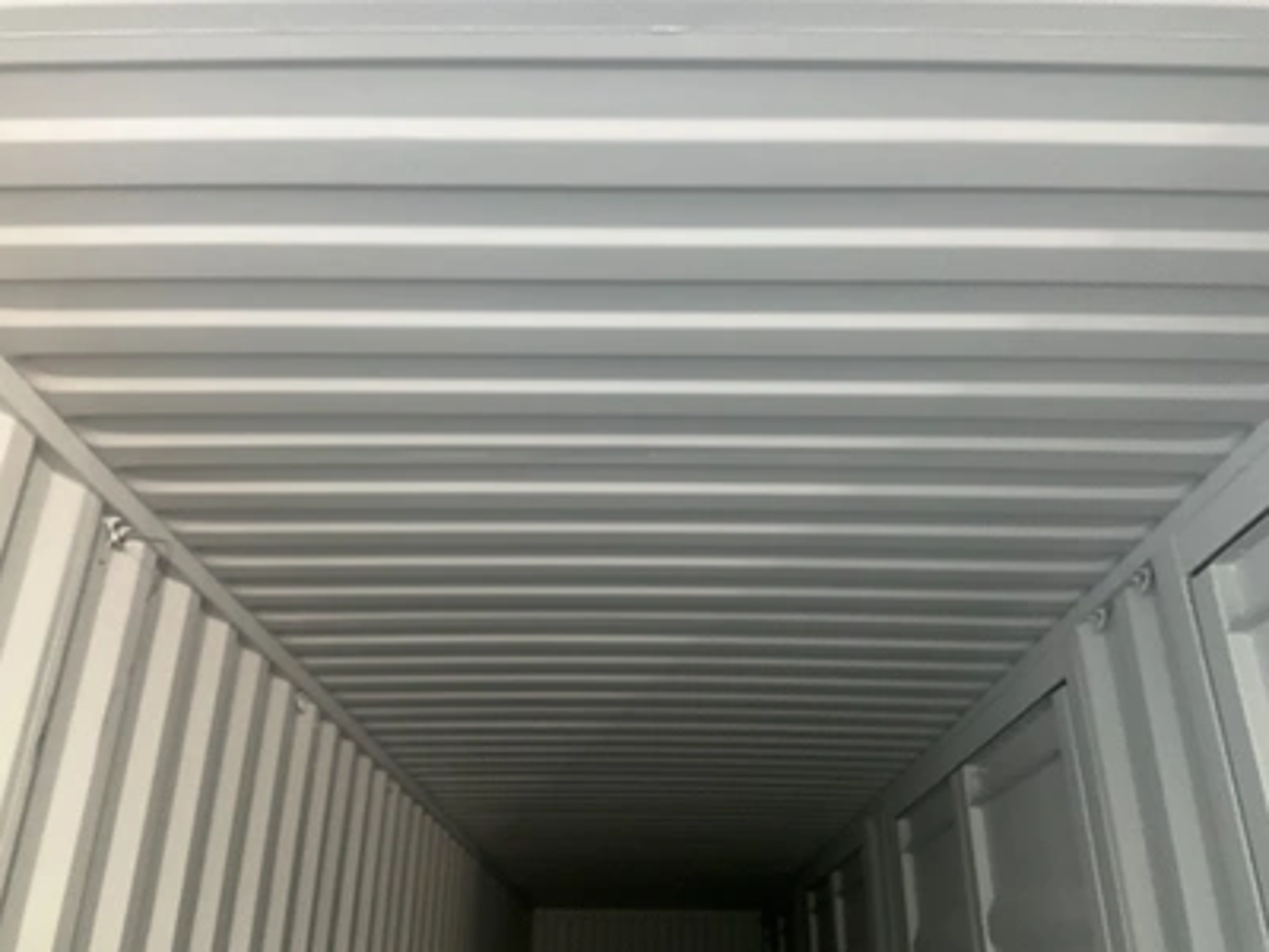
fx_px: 1063
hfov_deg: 61.7
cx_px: 634
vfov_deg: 48.2
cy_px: 476
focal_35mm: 29
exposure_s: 1/41
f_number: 1.8
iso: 320
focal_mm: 3
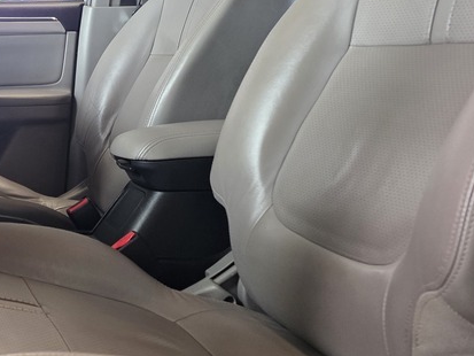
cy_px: 137
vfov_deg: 25.6
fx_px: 781
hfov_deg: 31.5
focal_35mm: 57
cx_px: 10
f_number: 1.7
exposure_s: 1/100
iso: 200
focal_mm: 6.25
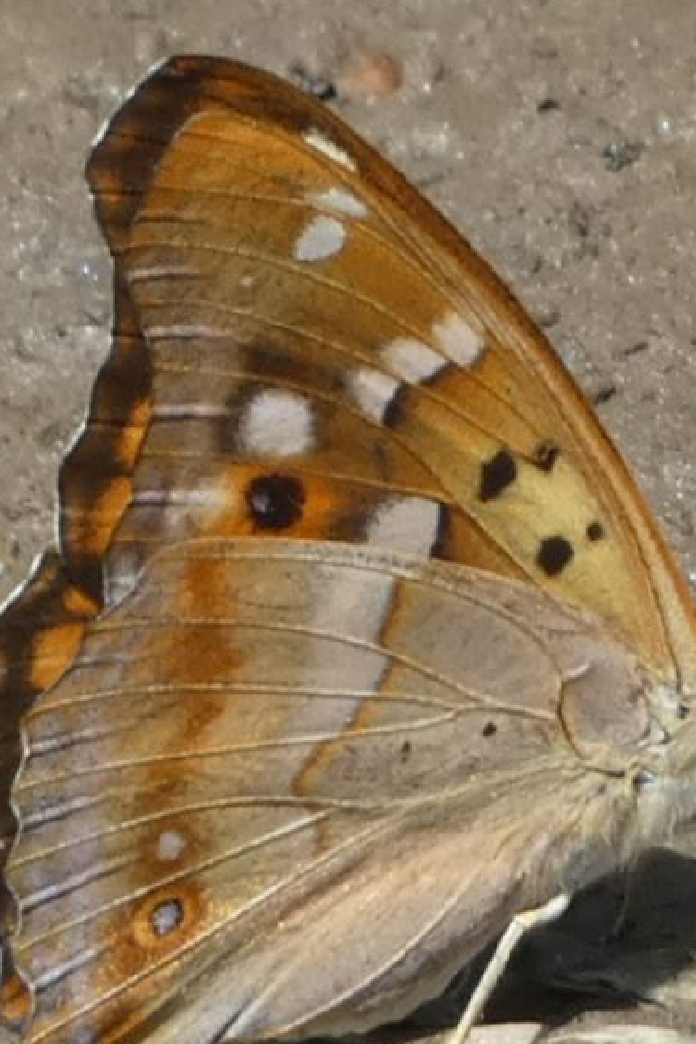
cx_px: 560
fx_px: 16568
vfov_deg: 3.6
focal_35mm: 571
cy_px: 567
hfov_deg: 2.4
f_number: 5.6
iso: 80
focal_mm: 64.9
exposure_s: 1/125
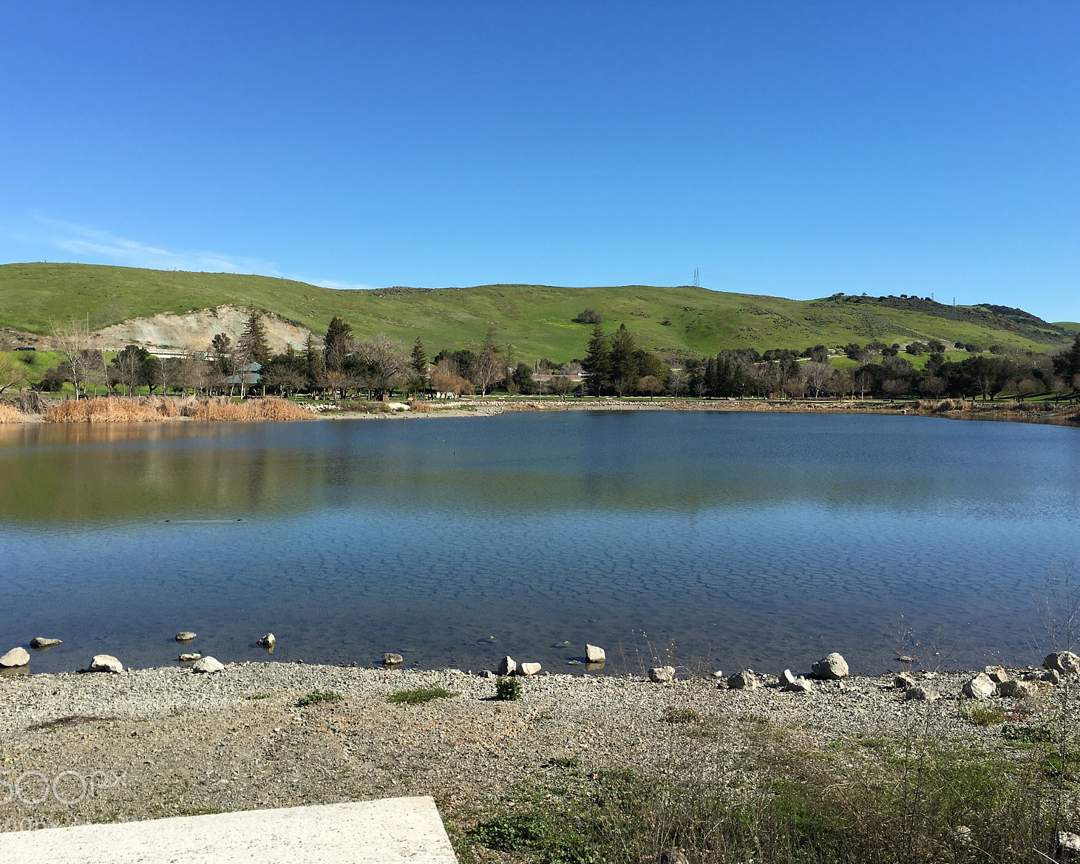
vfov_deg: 47.1
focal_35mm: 31
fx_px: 991
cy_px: 441
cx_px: 535
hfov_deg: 57.2
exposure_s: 1/1350
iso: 25
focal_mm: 4.15
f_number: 2.2
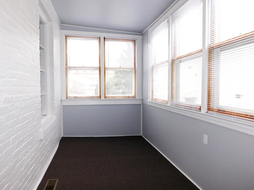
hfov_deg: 73.9
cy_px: 95
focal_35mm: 23
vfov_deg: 58.9
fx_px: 169
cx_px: 127
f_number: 3
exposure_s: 1/160
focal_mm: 4
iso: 125
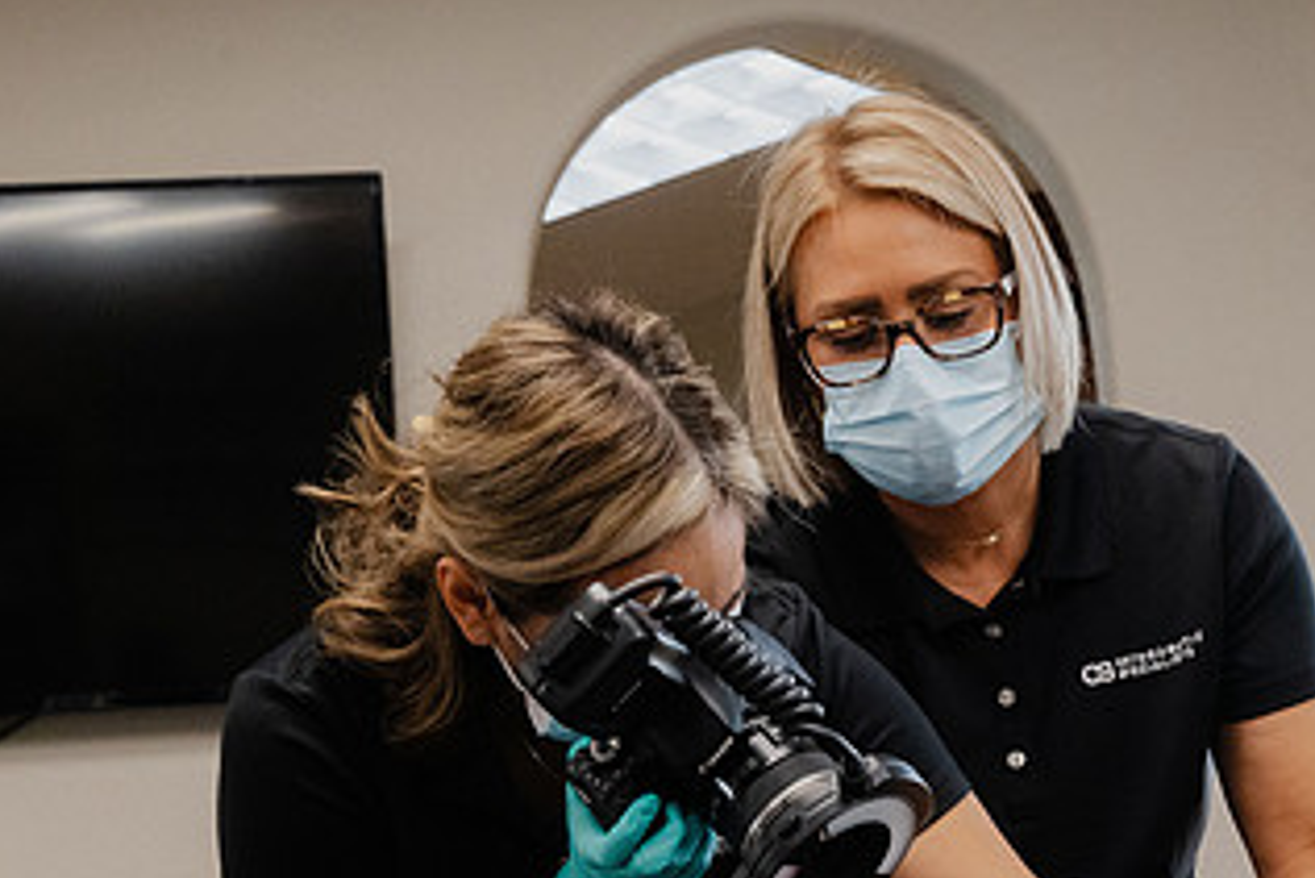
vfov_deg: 15.0
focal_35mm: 90
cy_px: 789
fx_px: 3289
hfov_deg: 22.5
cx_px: 866
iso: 5600
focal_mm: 49
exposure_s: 1/160
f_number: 8
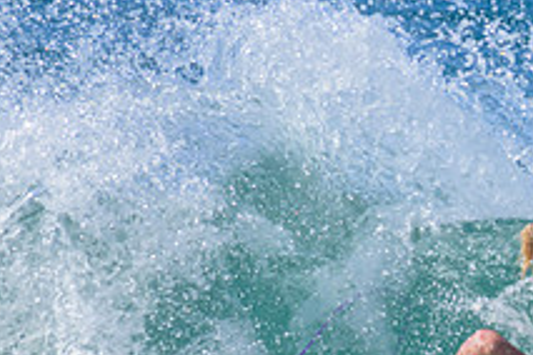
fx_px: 43954
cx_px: 636
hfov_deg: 0.7
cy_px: 334
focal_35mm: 2969
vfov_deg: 0.5
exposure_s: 1/2000
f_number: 11
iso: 1000
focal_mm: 800
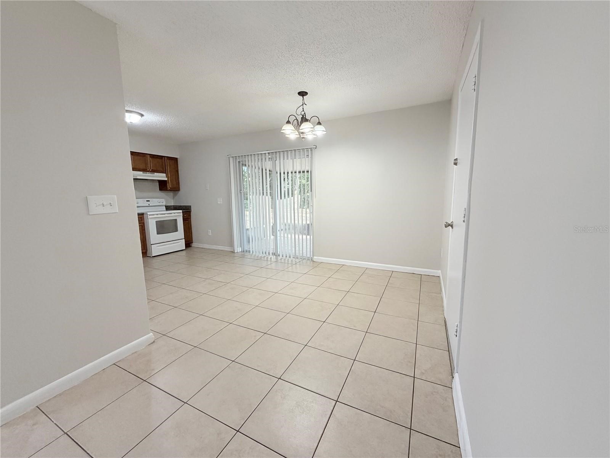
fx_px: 247
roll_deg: +0.3
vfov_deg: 85.7
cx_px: 305
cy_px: 229
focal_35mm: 14
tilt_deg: -8.7
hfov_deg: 102.1
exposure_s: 1/120
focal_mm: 2.22
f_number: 2.2
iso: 250
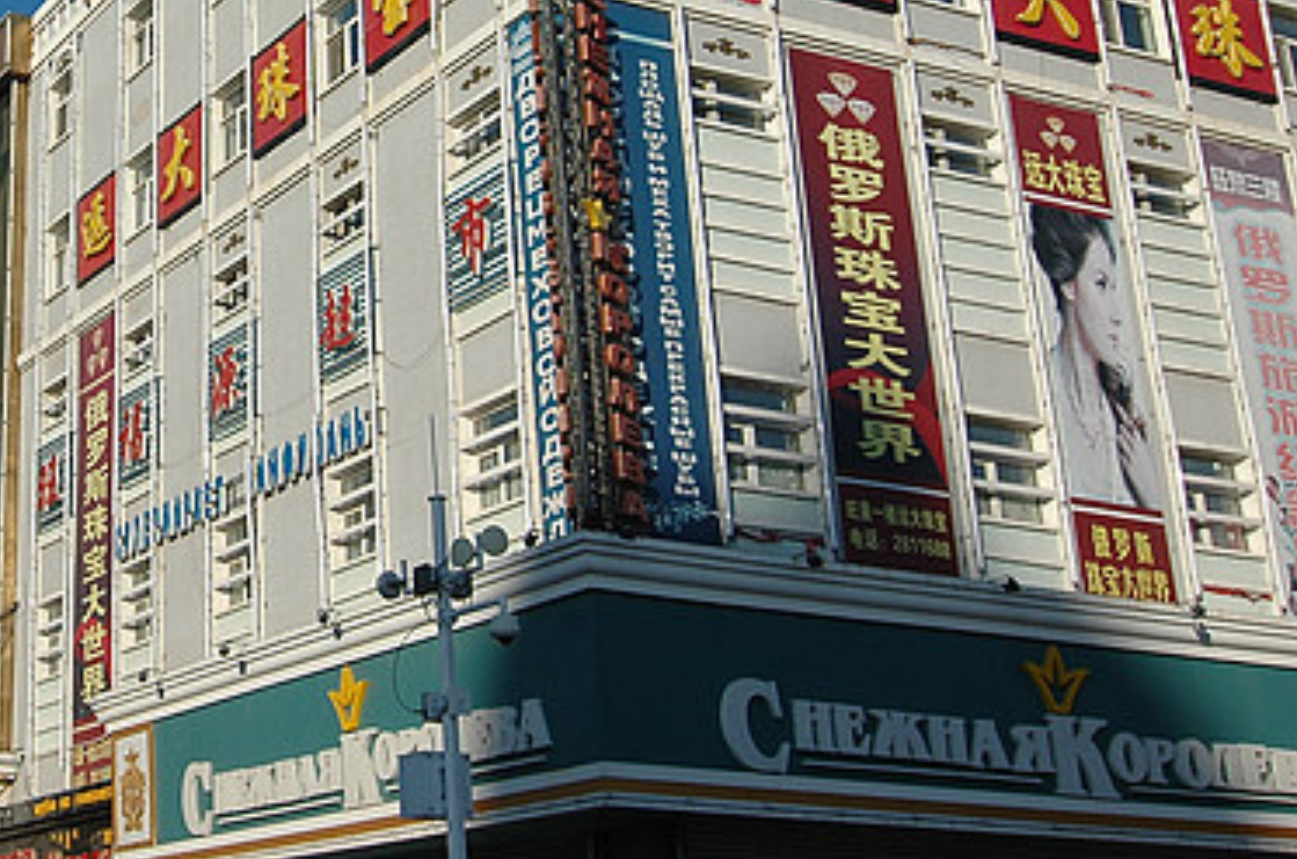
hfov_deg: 31.0
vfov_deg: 21.6
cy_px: 179
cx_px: 132
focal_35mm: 62
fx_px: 2229
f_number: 7.1
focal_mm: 22
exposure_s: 1/640
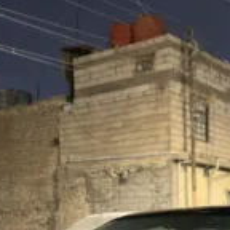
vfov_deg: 23.9
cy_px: 294
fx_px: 481
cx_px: 216
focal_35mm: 64
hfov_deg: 25.9
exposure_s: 1/25
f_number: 1.6
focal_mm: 5.1
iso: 640
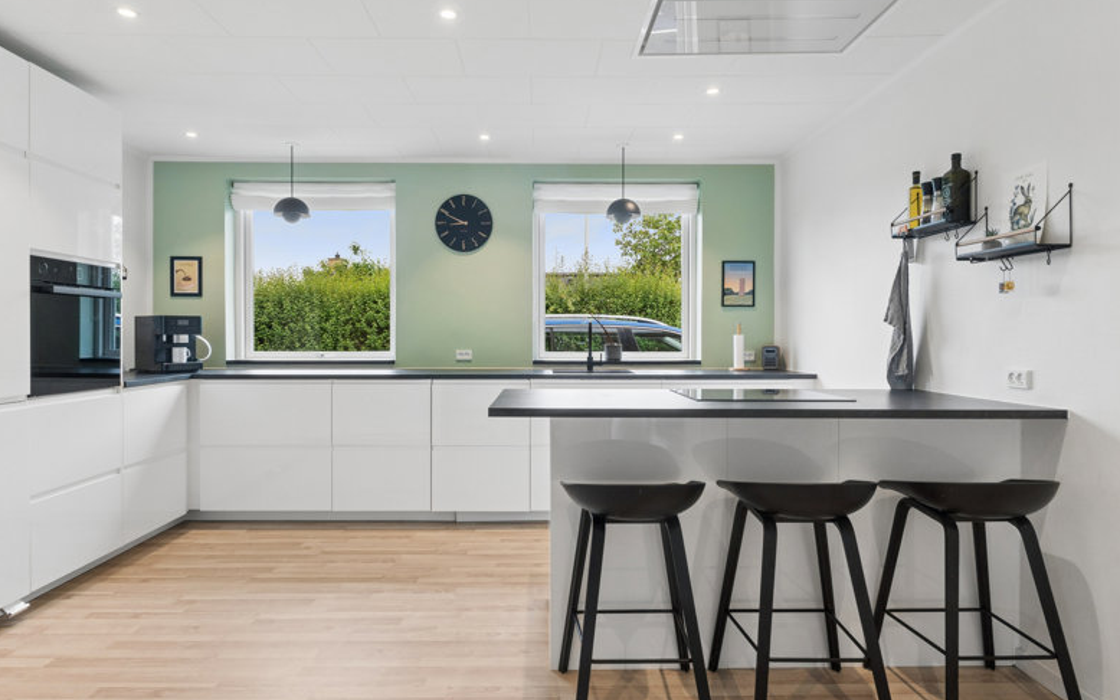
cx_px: 546
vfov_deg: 53.4
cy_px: 351
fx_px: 695
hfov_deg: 77.7
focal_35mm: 23
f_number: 8
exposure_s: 1/50
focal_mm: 14.5
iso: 200
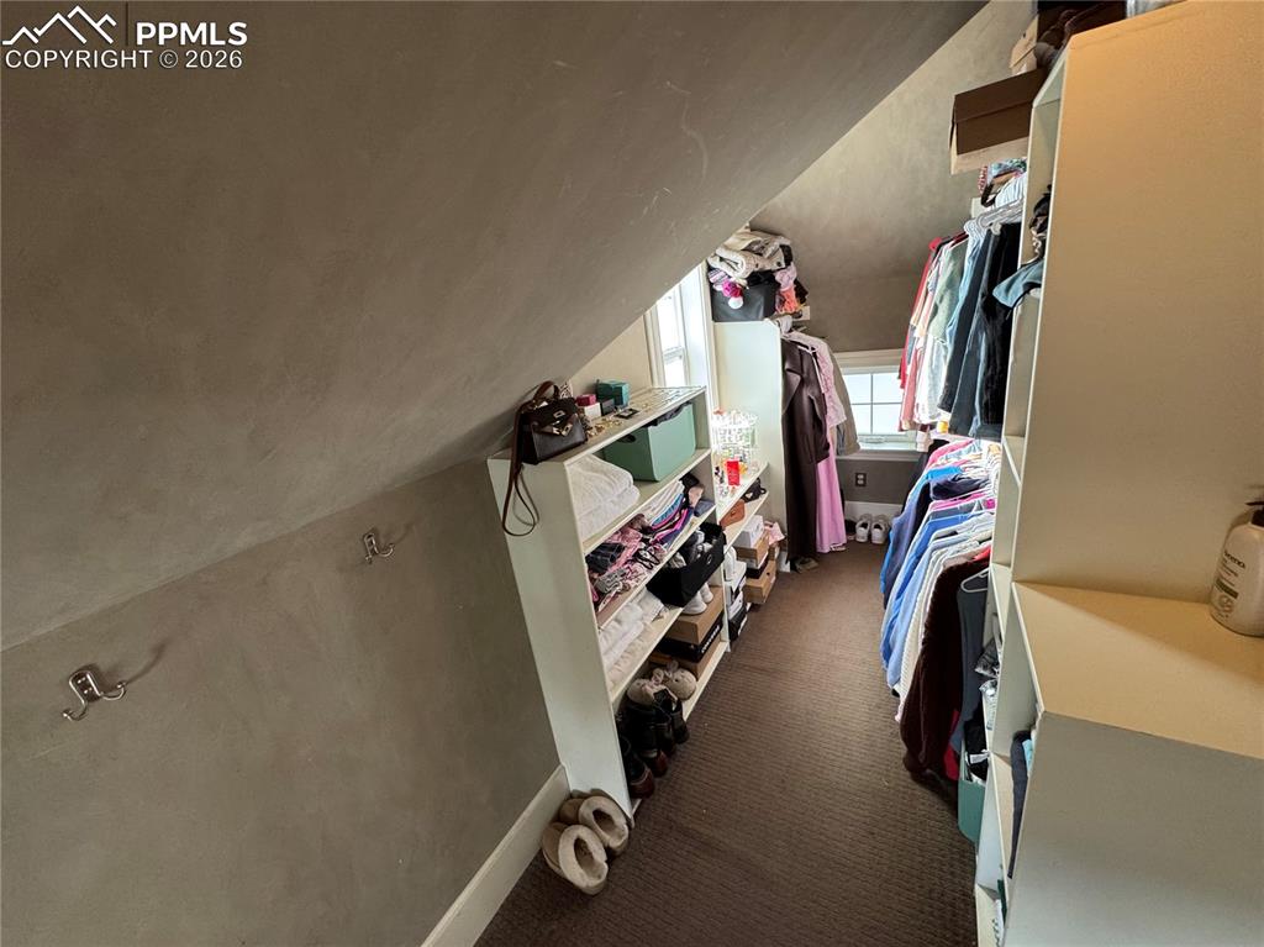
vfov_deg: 85.6
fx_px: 511
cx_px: 632
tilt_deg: -18.3
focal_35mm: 14
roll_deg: +8.1
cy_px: 474
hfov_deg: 102.1
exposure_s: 1/60
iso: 200
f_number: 2.2
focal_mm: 2.22
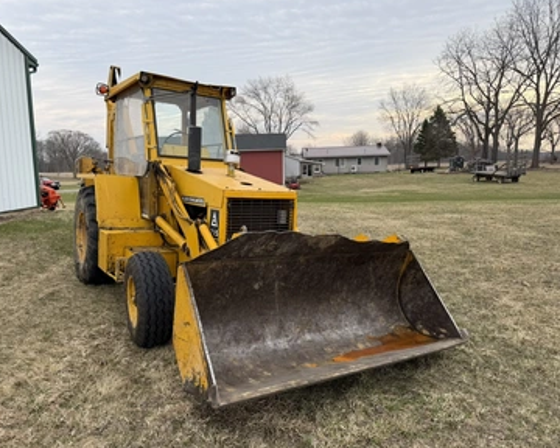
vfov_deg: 54.9
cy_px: 224
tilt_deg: -3.9
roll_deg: -0.2
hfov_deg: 65.9
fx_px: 431
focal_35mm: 26
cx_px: 250
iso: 80
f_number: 1.78
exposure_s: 1/1522
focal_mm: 6.76
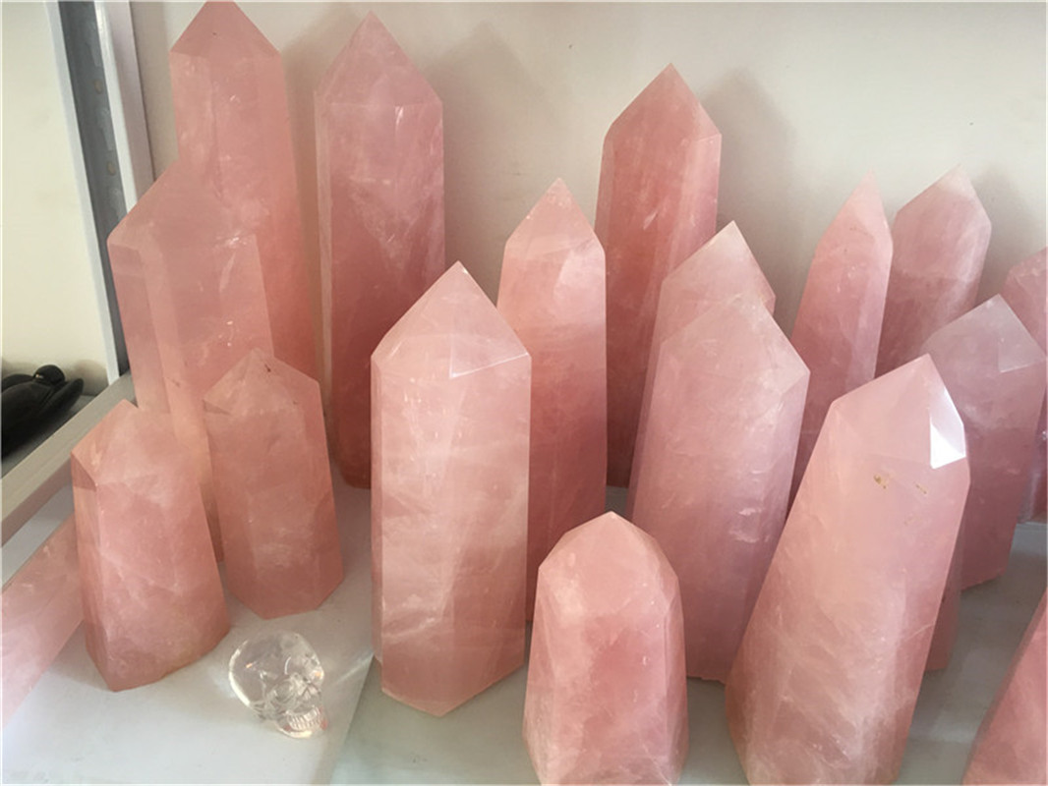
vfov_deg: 48.2
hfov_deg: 61.6
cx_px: 524
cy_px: 393
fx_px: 878
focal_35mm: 29
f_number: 2.2
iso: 40
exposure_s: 1/17
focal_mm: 4.15
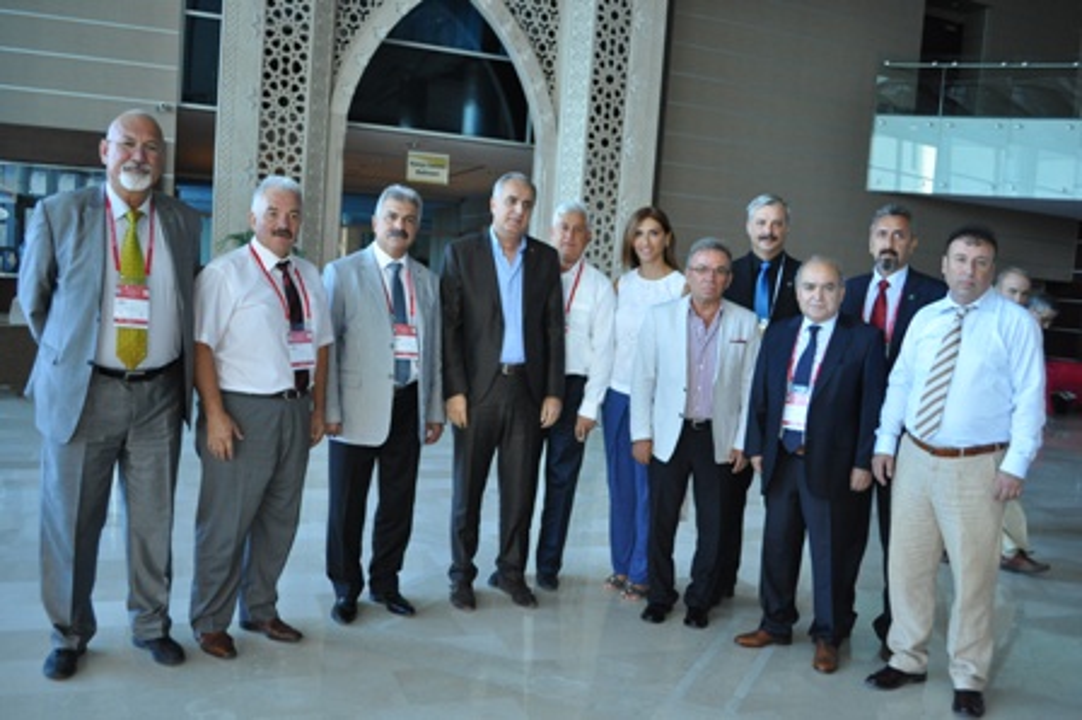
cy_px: 360
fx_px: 991
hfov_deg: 57.3
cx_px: 541
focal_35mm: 33
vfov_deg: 39.9
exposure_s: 1/60
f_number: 3.8
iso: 800
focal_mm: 22
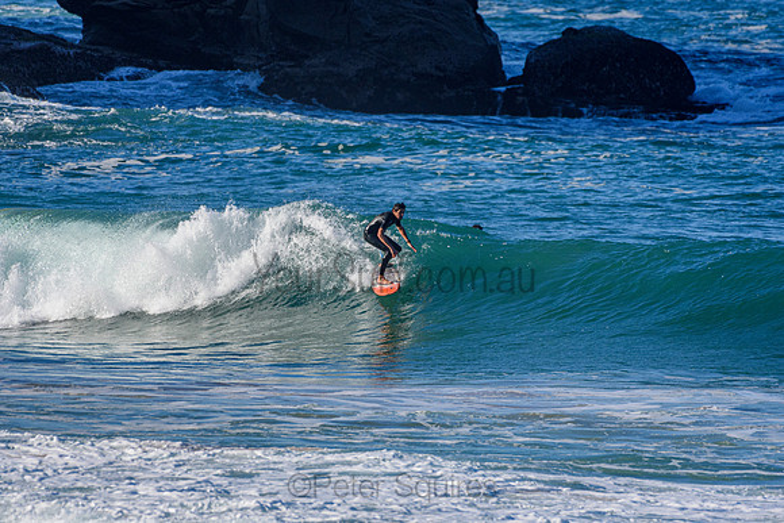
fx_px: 16336
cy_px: 262
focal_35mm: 750
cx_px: 392
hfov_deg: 2.7
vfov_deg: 1.8
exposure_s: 1/2000
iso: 360
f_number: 5.6
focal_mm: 500
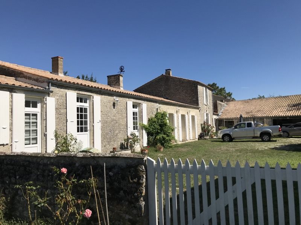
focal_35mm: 28
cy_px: 112
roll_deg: +1.8
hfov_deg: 63.4
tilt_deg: +6.1
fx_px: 243
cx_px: 150
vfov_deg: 49.7
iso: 20
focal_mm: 3.99
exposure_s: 1/3546
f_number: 1.8
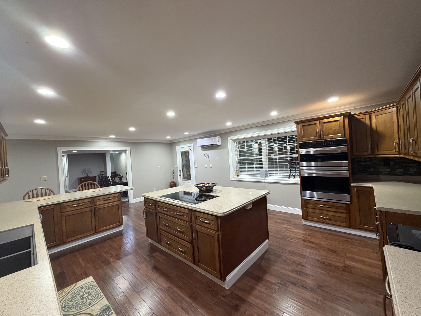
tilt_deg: +1.1
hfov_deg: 102.1
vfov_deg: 85.7
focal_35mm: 14
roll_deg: +3.8
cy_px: 158
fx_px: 170
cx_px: 210
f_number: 2.2
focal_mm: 2.22
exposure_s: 1/60
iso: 400
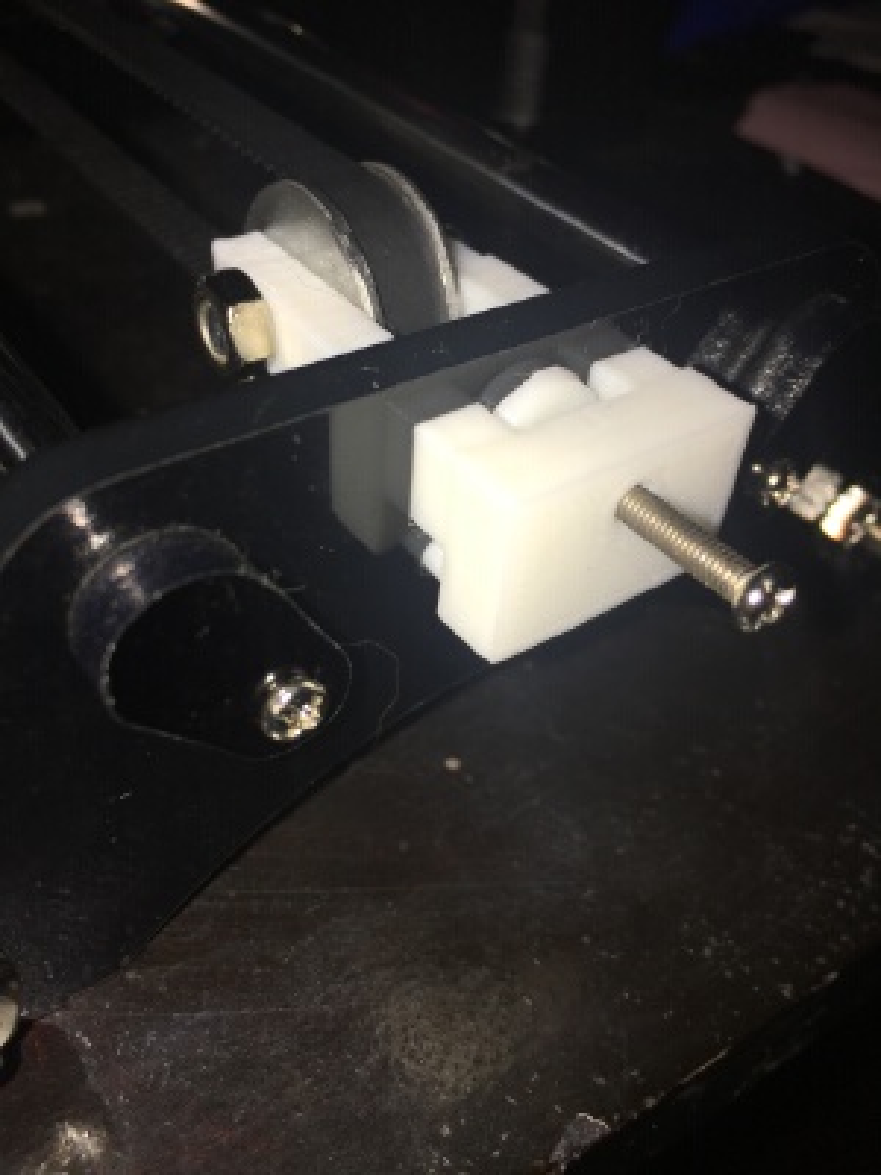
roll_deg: -5.2
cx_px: 440
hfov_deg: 48.2
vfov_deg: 61.7
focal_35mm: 29
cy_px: 588
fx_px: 984
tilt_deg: -41.8
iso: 25
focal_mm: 4.15
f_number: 2.2
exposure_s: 1/265
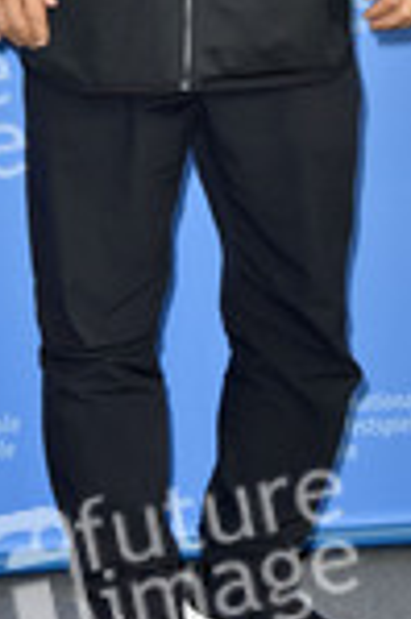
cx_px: 266
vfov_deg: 9.3
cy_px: -54
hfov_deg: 6.2
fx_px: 3776
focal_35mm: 220
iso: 640
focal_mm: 82
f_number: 5.6
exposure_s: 1/125
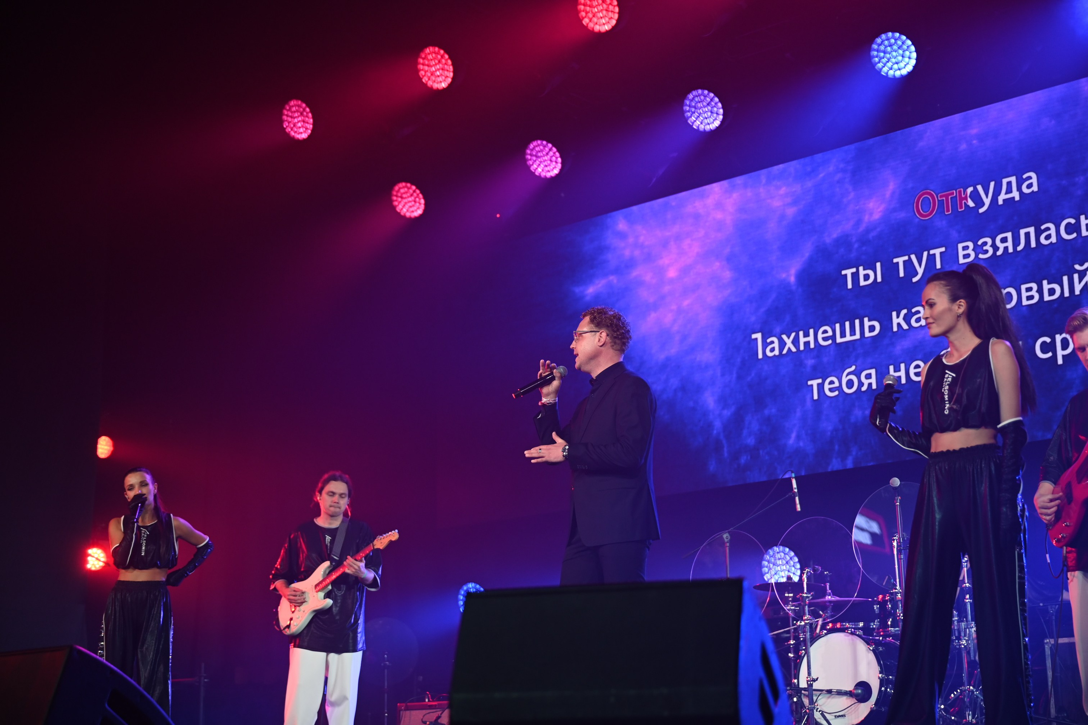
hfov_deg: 33.9
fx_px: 1783
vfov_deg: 23.0
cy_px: 362
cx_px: 544
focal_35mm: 59
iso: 500
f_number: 2.8
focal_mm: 59
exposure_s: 1/320
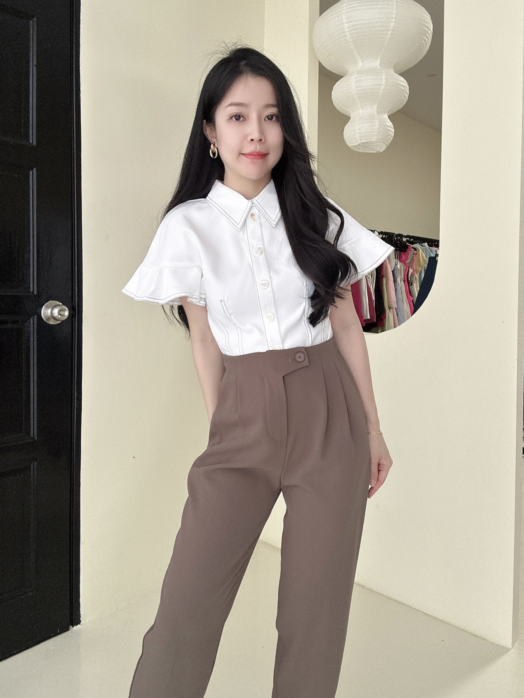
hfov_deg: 58.9
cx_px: 262
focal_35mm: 23
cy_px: 349
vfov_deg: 73.9
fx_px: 464
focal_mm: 2.69
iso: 80
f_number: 1.9
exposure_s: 1/63
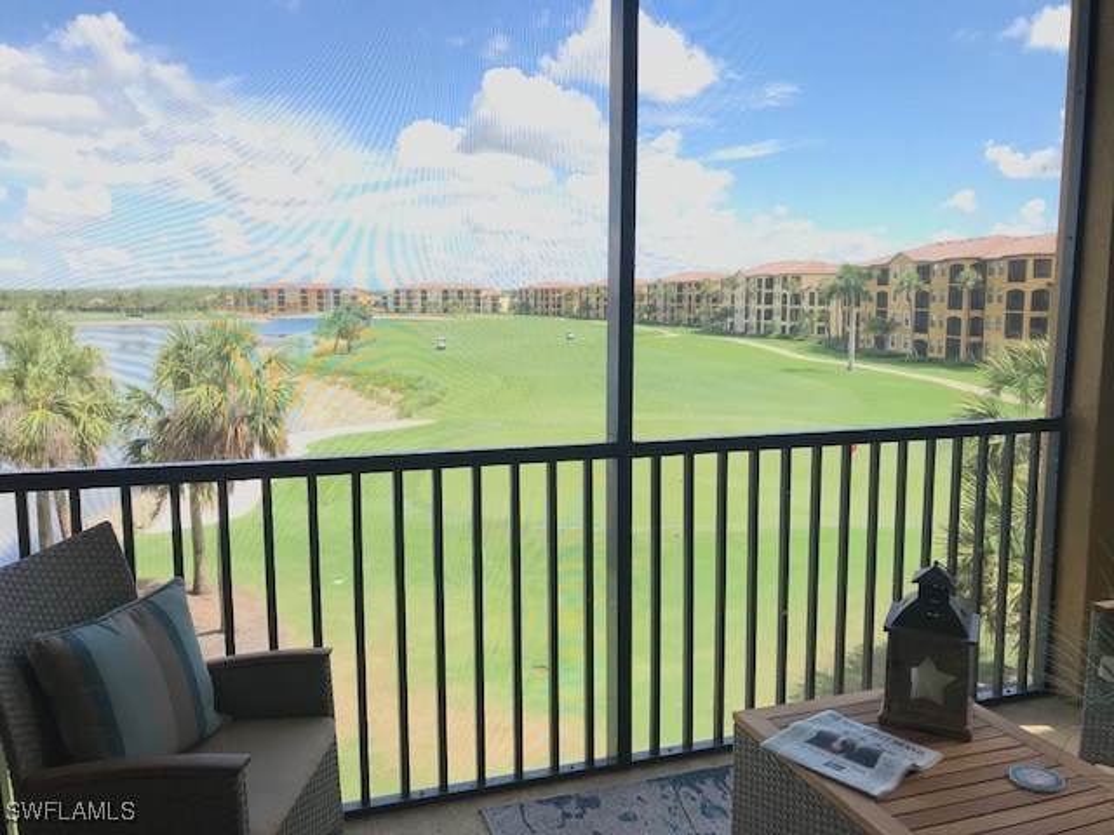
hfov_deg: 63.4
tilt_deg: -6.7
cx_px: 557
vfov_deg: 49.7
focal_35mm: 28
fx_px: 901
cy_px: 418
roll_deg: +0.8
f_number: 1.8
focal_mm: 3.99
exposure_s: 1/613
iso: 20
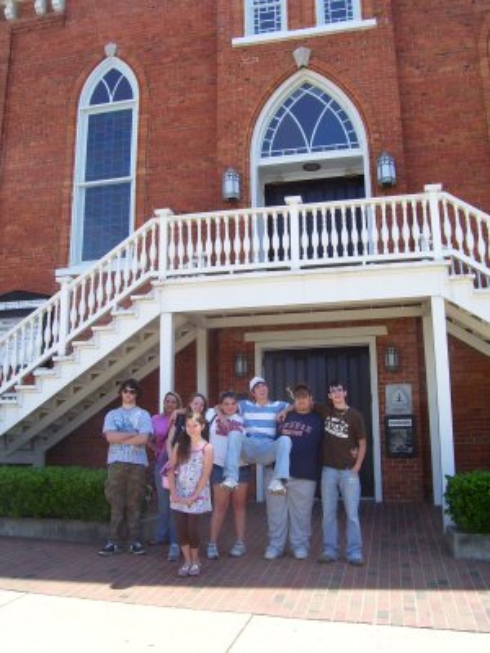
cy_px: 326
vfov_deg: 54.0
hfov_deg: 41.8
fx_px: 642
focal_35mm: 34
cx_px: 245
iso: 80
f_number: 4.8
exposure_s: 1/250
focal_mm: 5.6
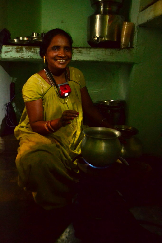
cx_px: 81
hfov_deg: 43.6
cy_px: 122
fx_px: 202
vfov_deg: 61.9
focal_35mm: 30
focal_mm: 20
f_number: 3.8
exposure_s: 1/40
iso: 3200
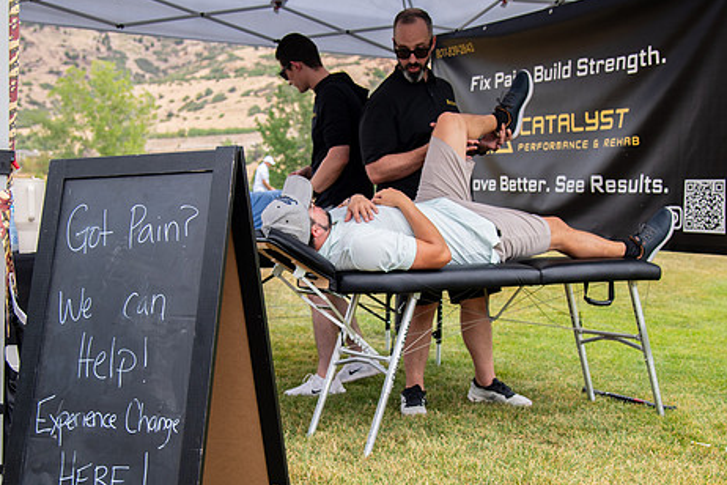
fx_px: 949
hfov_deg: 41.9
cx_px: 336
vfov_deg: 28.6
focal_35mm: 47
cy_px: 300
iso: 200
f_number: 4
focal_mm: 32
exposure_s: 1/1000
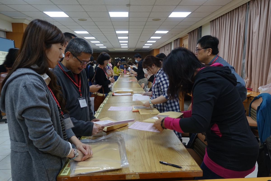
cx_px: 136
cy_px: 90
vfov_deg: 53.1
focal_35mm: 24
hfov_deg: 73.7
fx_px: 181
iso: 125
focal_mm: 8.8
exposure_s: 1/30
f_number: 2.8
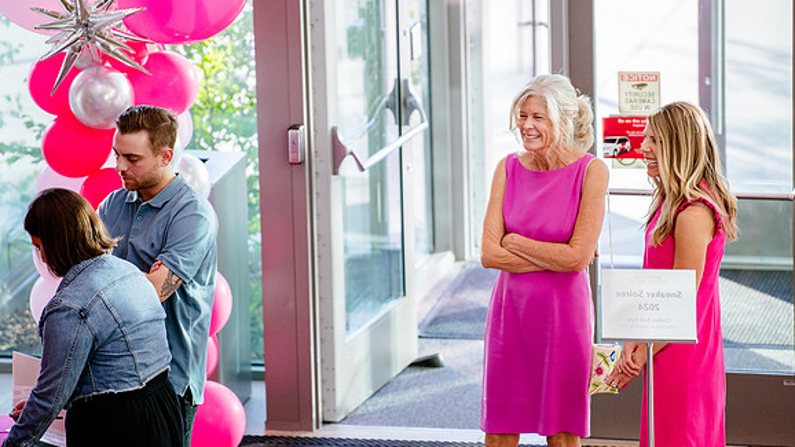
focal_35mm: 283
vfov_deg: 4.3
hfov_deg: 7.6
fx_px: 5965
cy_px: 231
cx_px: 438
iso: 800
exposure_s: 1/400
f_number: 2.8
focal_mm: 200
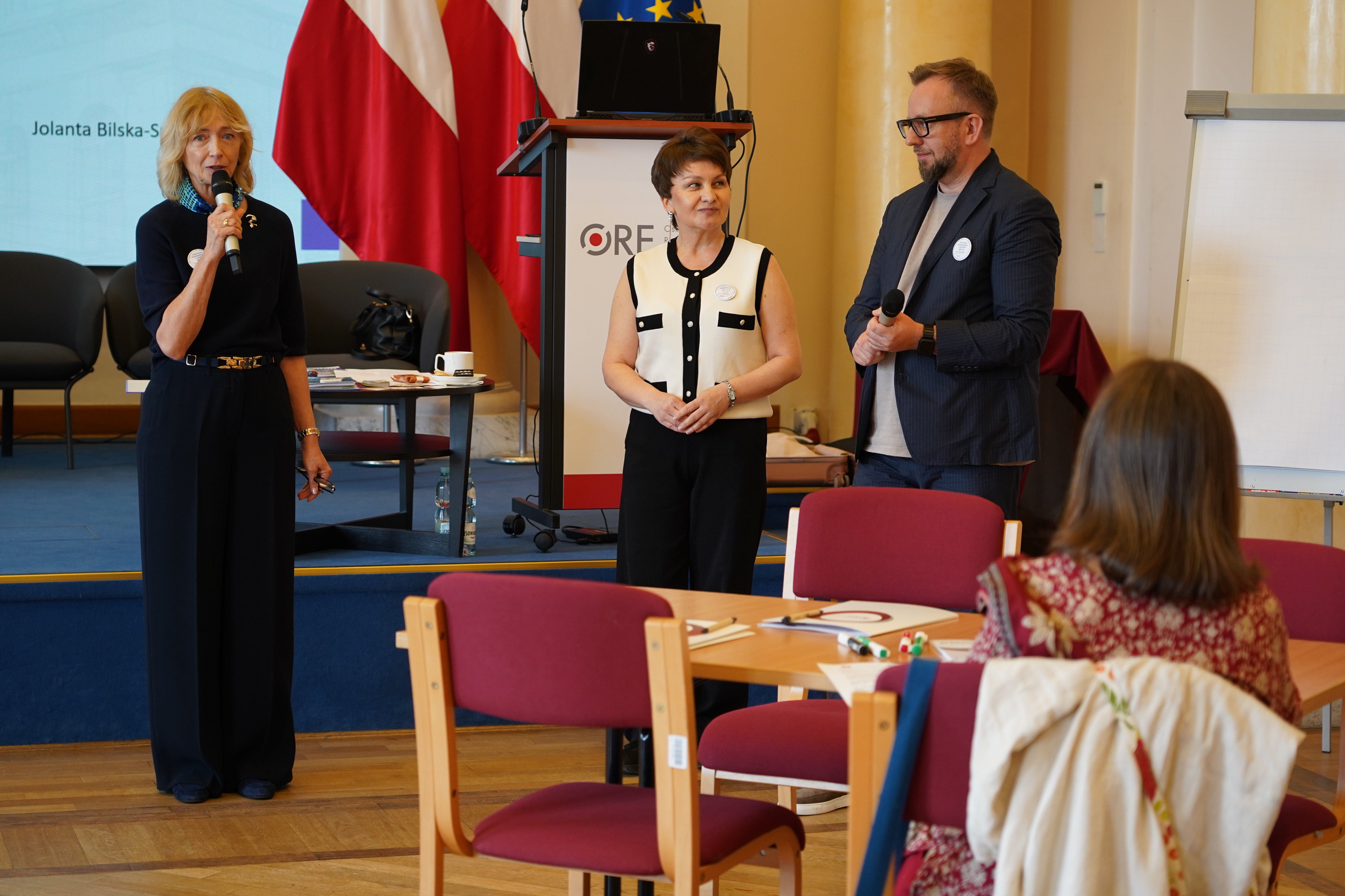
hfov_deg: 27.0
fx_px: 2802
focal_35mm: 75
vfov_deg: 18.2
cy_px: 448
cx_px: 672
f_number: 4
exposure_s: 1/160
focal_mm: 75
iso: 1250
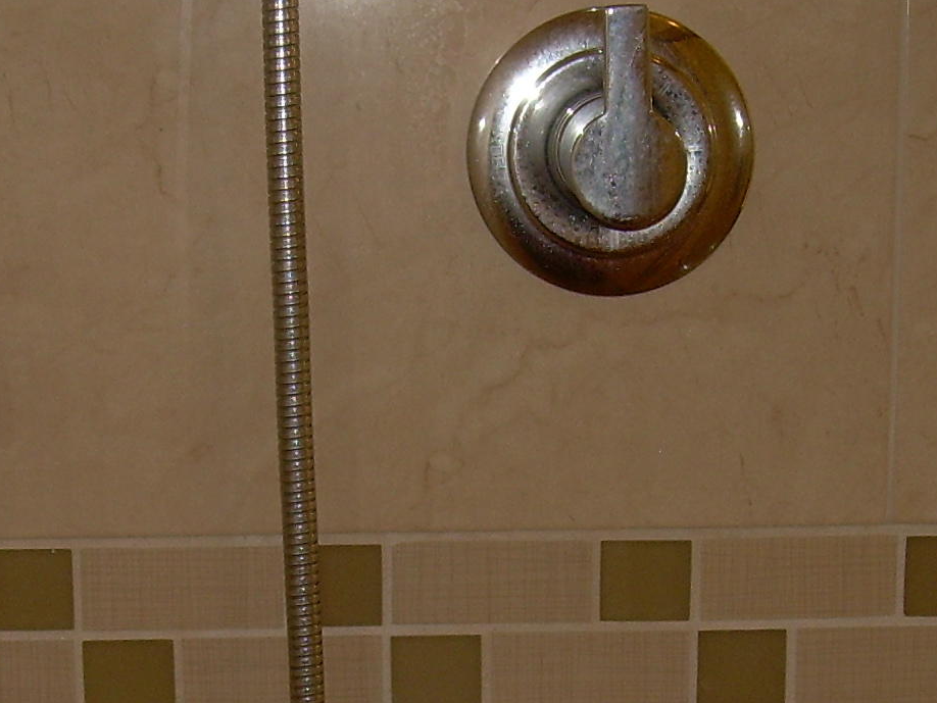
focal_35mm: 94
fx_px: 2545
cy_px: 610
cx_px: 397
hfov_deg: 20.8
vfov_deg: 15.6
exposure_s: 1/60
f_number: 2.8
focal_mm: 6.3
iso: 50
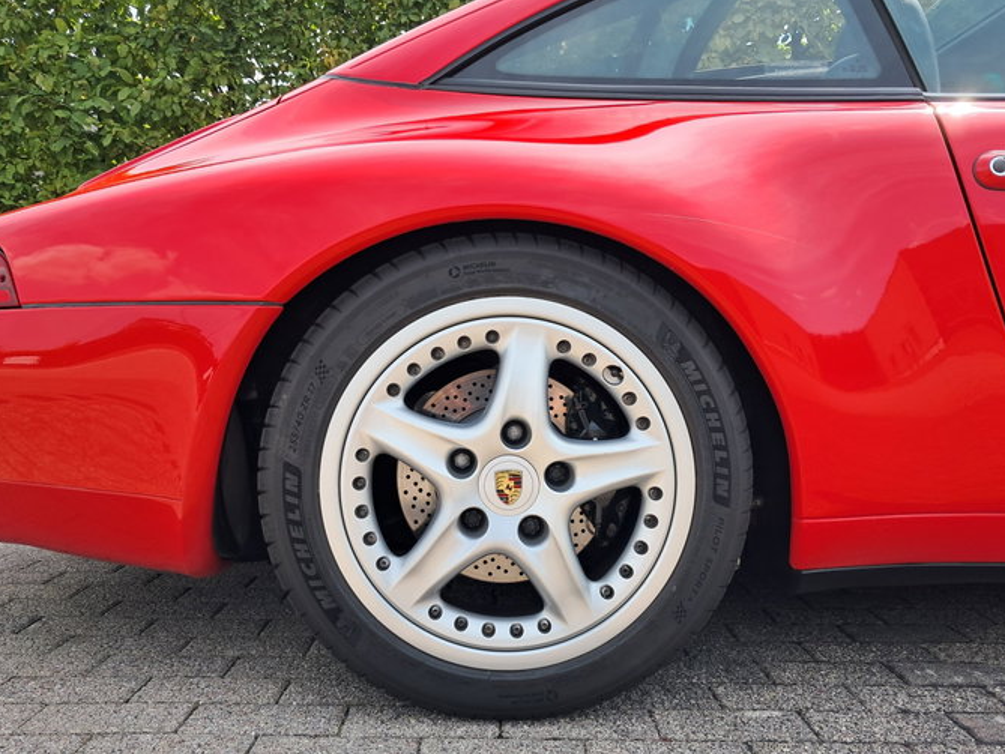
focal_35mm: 31
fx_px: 900
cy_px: 430
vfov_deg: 45.3
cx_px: 496
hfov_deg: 58.3
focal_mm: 4
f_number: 1.8
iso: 50
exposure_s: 1/277
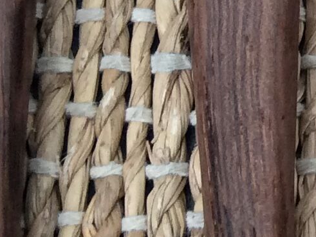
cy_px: 53
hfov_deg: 10.7
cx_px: 644
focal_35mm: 169
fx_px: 1541
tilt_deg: -75.1
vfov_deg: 8.7
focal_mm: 3.3
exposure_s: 1/25
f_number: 2.4
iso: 100
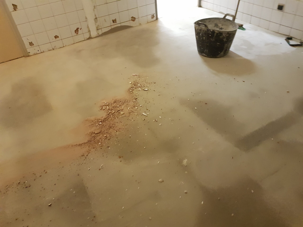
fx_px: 228
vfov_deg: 53.1
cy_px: 114
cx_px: 152
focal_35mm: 26
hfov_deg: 67.3
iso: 640
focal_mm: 4.2
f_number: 1.7
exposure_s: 1/50
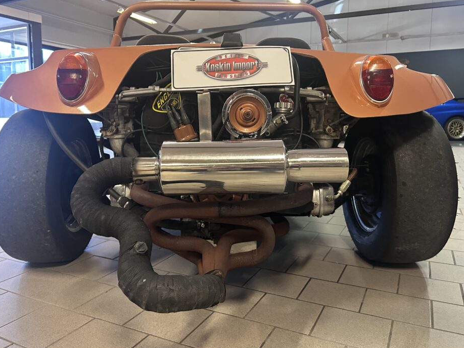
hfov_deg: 61.6
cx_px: 221
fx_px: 389
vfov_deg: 48.2
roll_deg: -0.2
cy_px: 161
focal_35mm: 29
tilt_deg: -5.6
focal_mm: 5.7
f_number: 1.5
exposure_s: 1/50
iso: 320
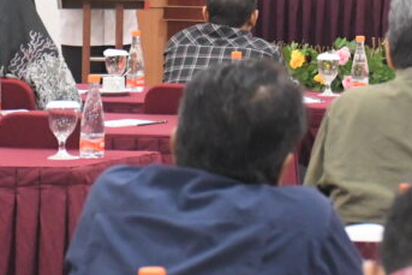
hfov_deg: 9.4
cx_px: 533
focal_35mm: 215
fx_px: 2461
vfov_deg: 6.4
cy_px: -47
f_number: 4.5
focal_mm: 48
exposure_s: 1/60
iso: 6400
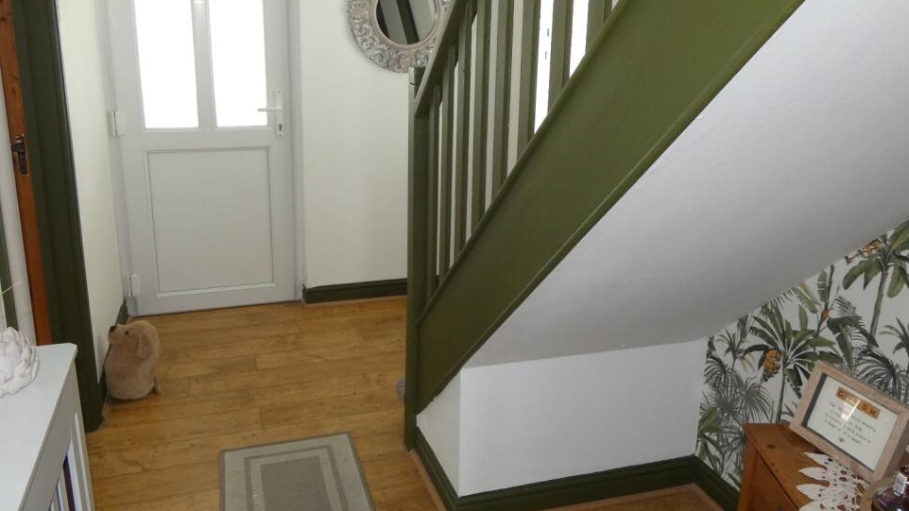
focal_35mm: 29
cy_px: 208
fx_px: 699
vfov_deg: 40.0
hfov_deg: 66.1
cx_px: 452
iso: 500
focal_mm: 4.4
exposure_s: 1/125
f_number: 3
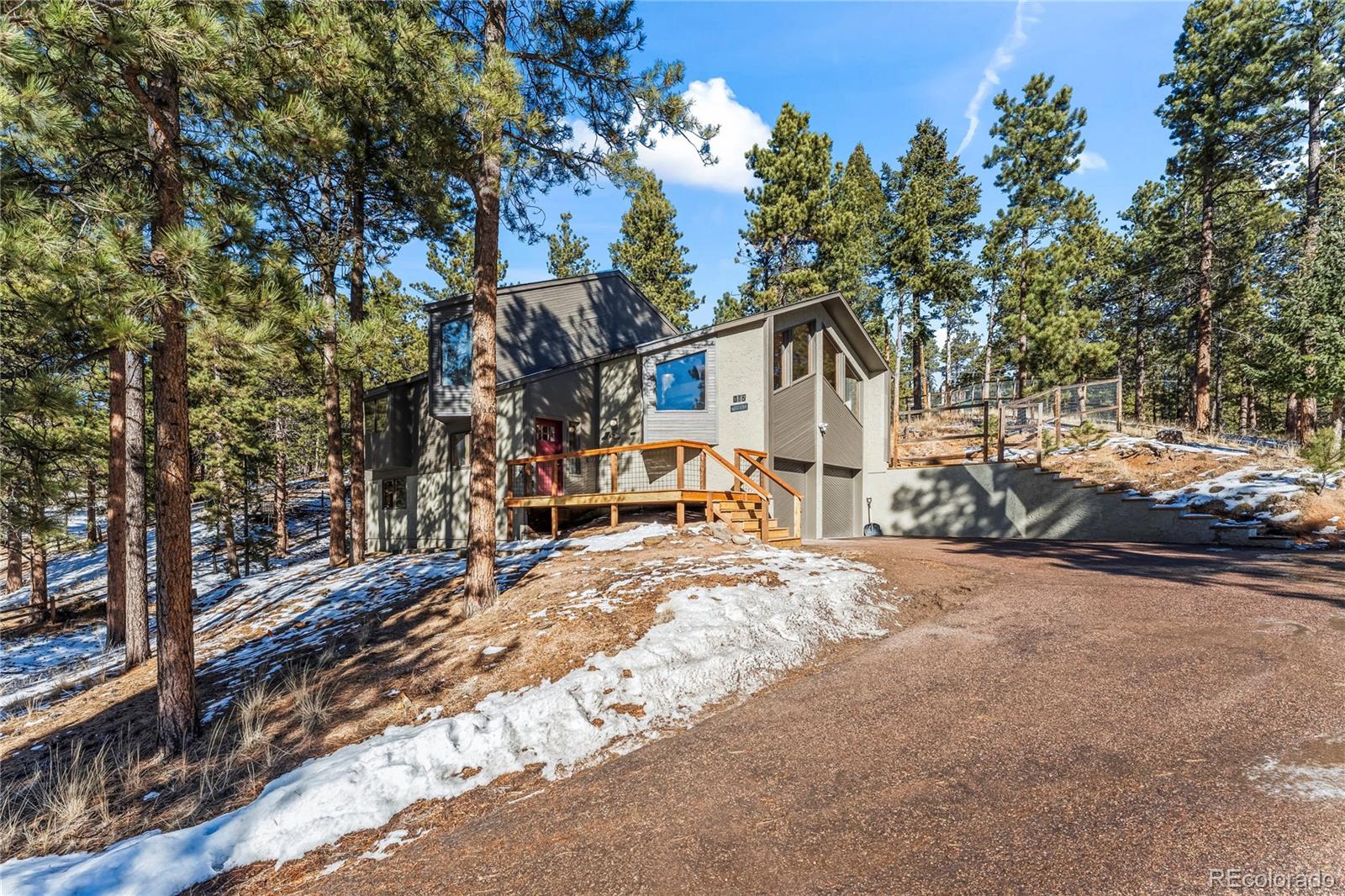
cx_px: 672
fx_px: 586
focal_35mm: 16
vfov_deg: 74.8
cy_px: 448
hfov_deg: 97.8
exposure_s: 1/80
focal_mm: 15.7
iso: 400
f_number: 10
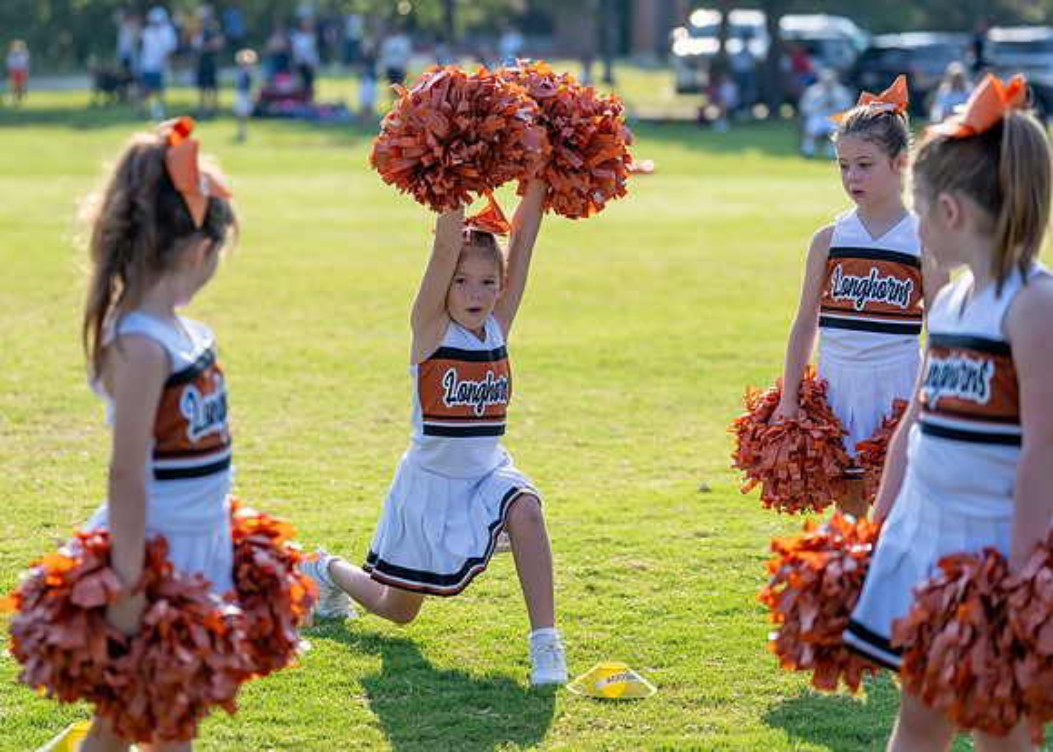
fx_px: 3427
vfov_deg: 12.5
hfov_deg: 17.5
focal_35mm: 115
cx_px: 505
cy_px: 345
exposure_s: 1/2000
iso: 200
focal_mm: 98
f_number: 2.8
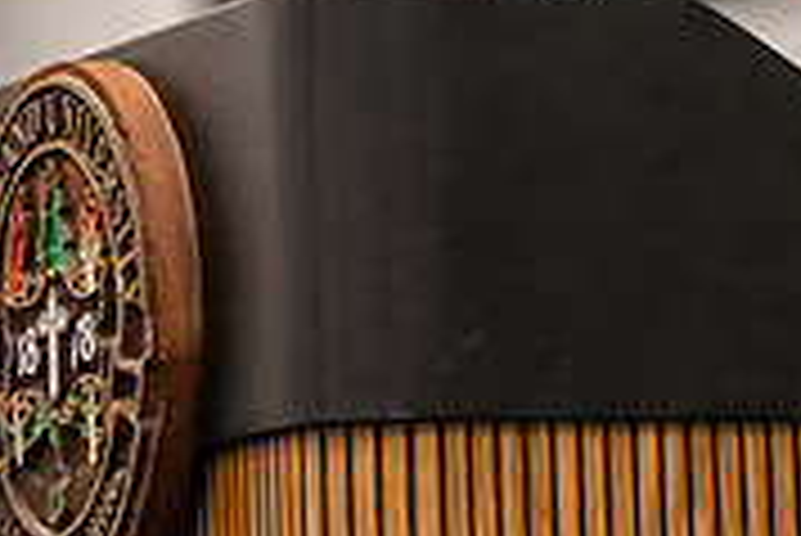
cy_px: 47
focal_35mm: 358
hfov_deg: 5.7
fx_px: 7972
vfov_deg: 3.8
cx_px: 1084
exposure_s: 1/200
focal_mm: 110
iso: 2500
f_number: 3.2
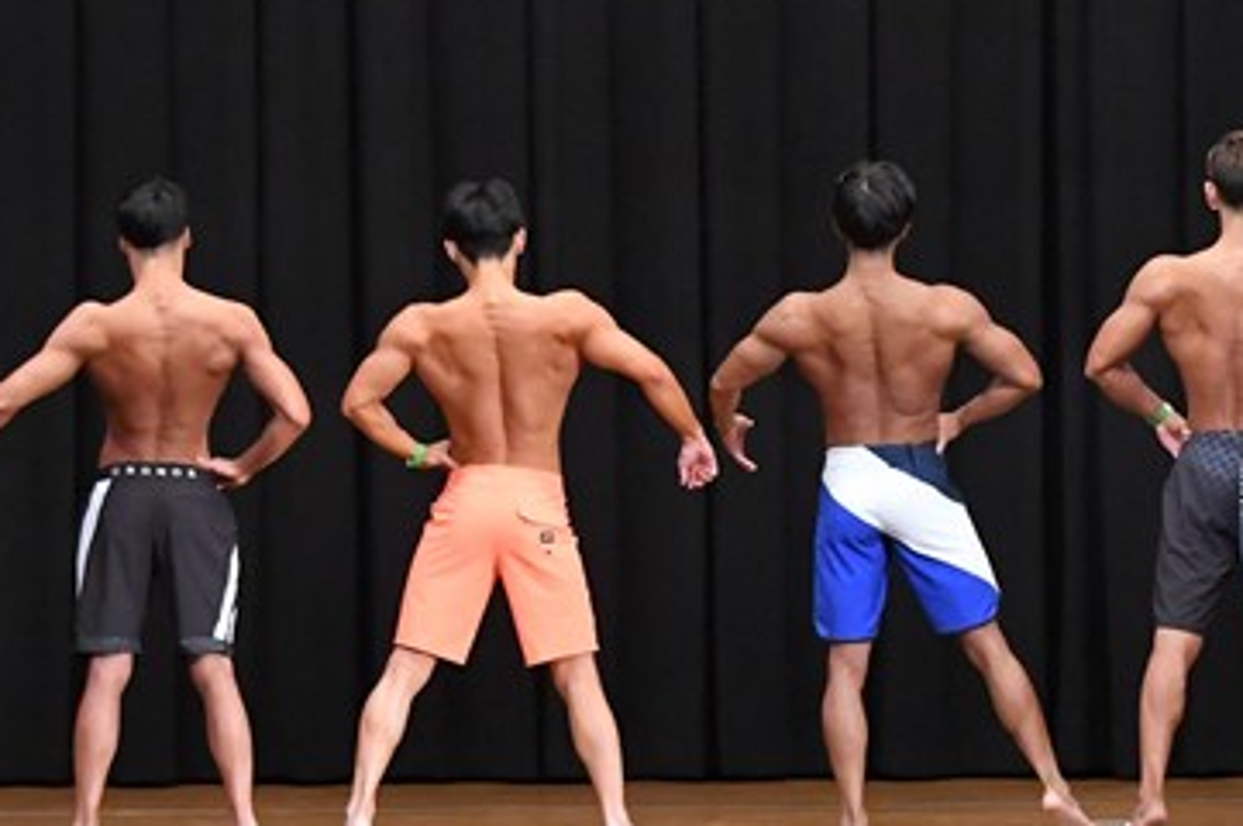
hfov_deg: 9.4
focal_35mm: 219
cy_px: 478
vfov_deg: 6.3
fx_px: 7555
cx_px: 852
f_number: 5.6
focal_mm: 68
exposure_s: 1/400
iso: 8000
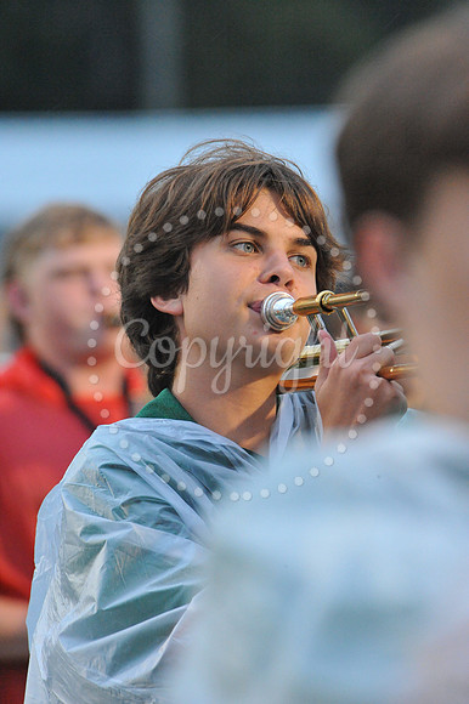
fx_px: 9782
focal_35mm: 500
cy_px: 352
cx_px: 234
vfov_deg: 4.1
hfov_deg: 2.7
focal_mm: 500
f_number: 11
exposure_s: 1/200
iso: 6400
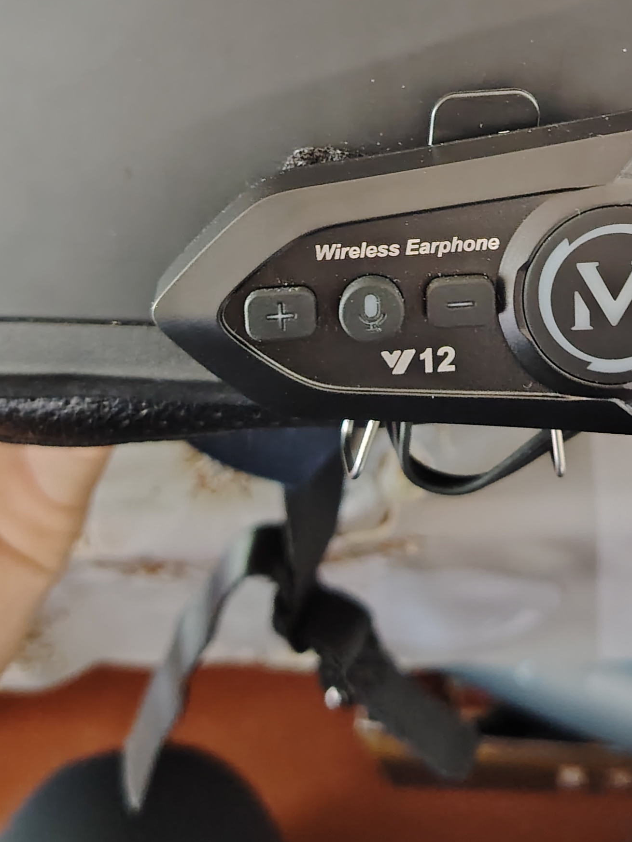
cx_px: 469
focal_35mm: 55
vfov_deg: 33.4
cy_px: 113
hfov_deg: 26.3
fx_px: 1339
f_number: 1.75
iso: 10368
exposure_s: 1/16.7
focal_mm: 5.25
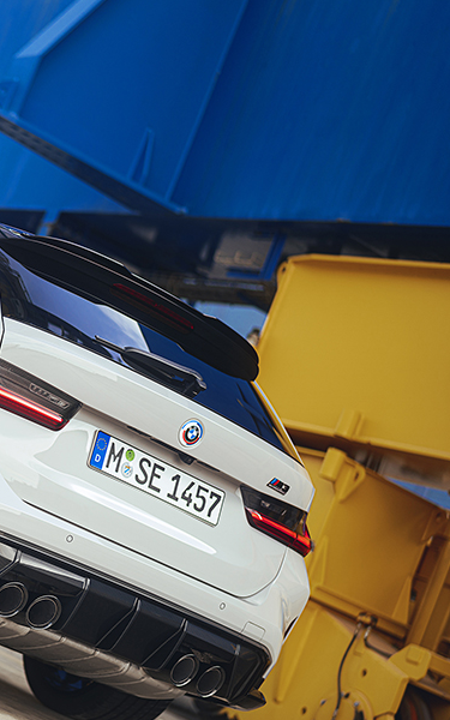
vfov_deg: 24.3
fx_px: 1668
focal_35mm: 85
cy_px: 395
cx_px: -79
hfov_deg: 14.9
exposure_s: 1/400
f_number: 1.4
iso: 100
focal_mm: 50
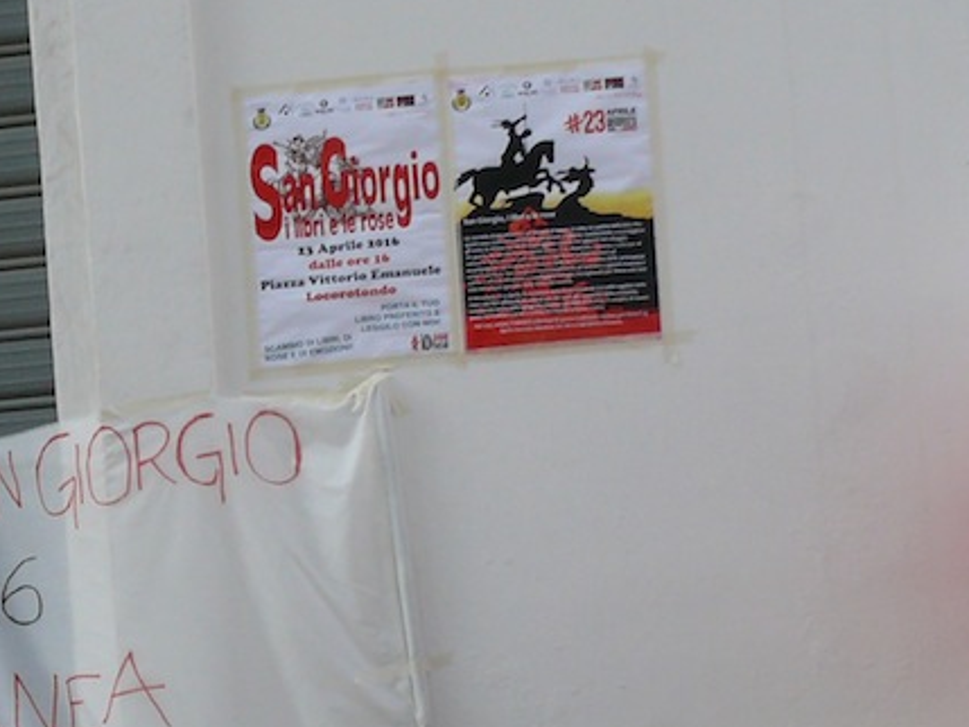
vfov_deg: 12.0
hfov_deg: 15.9
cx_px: -202
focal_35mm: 119
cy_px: 1002
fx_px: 3332
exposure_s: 1/200
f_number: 5
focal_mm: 7.4
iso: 100
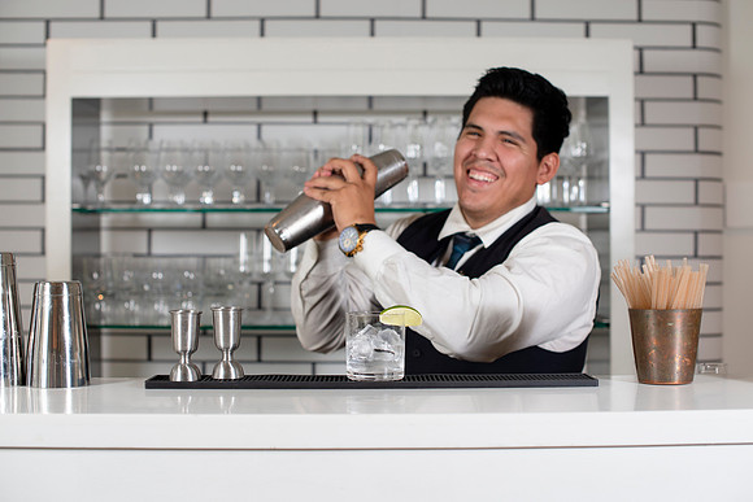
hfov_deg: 38.2
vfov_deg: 26.0
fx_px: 1087
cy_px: 243
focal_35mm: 52
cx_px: 390
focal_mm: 50
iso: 200
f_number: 3.5
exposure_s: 1/200
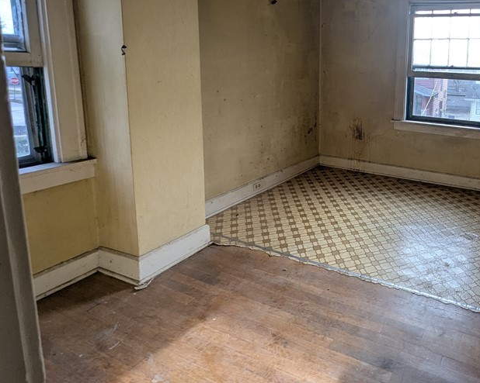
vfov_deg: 62.9
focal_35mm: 21
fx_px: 298
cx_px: 390
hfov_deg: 69.4
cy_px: 111
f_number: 2.2
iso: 47
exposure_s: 1/95.1
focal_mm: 1.95
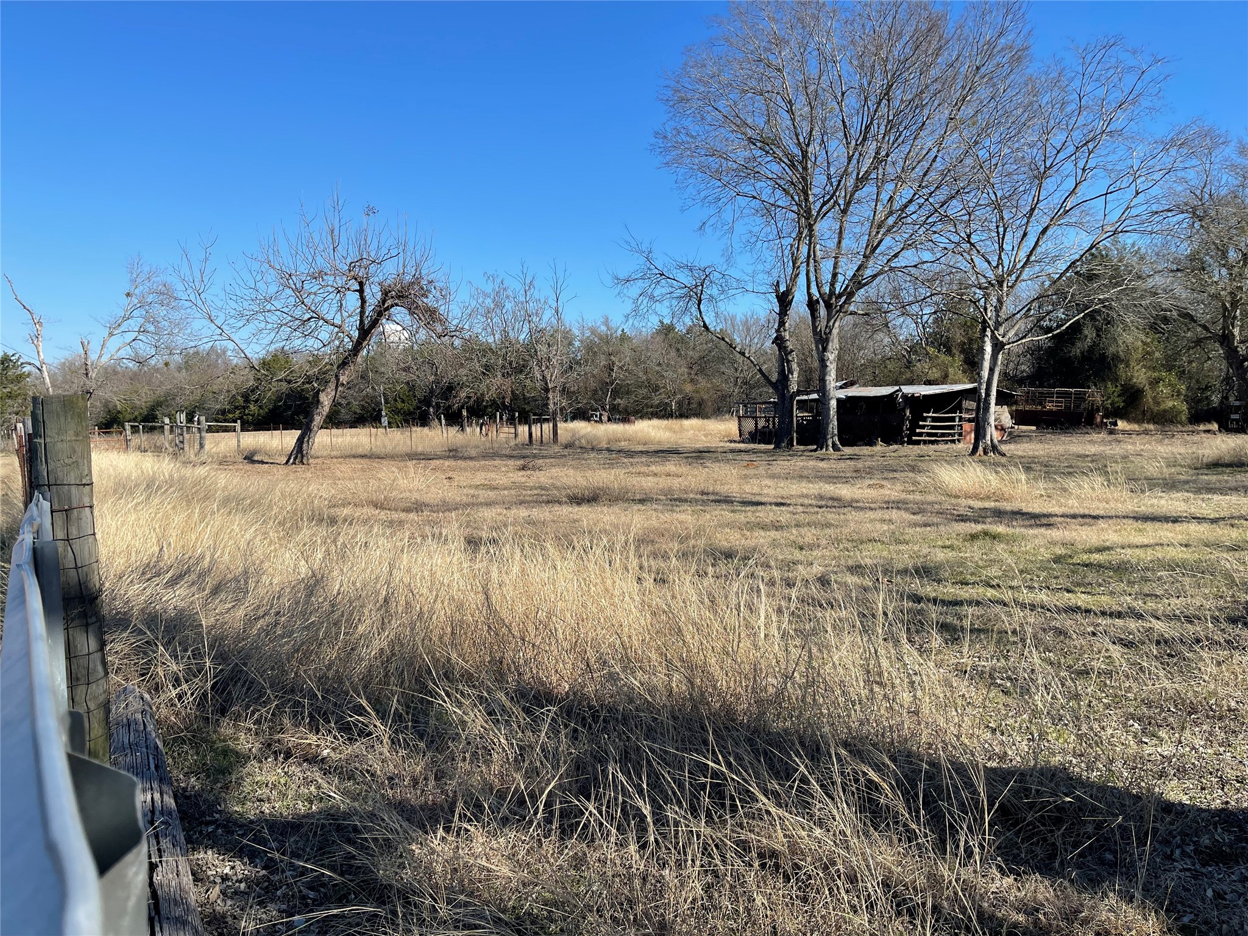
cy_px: 468
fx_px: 901
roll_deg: +0.4
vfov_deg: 54.9
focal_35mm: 25
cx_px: 624
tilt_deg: -3.3
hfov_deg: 69.4
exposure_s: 1/2717
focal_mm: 5.1
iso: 32
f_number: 1.6
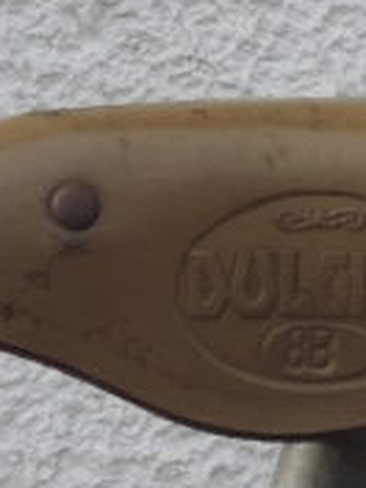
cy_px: 233
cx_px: 446
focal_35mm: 82
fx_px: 1156
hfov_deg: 17.1
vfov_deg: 23.8
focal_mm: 4.3
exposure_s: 1/320
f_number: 3
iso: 80
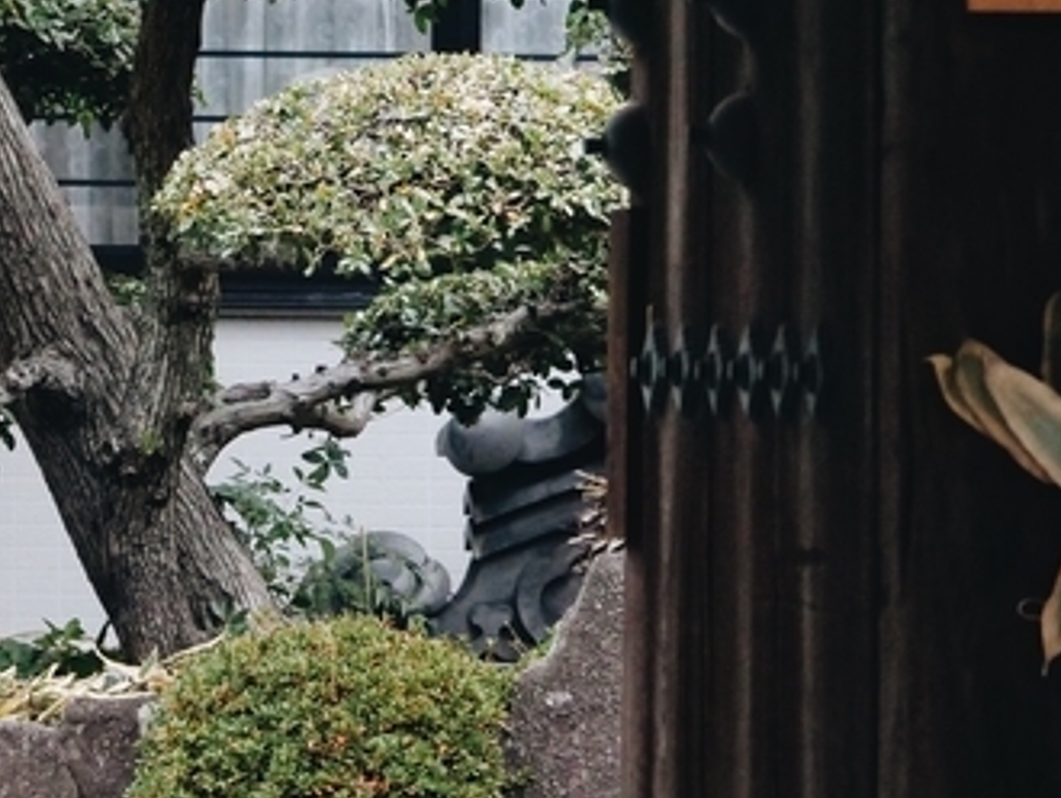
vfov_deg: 3.4
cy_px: -222
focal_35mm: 443
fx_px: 13588
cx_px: -241
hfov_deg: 4.5
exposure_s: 1/160
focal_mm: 61
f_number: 4
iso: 1600
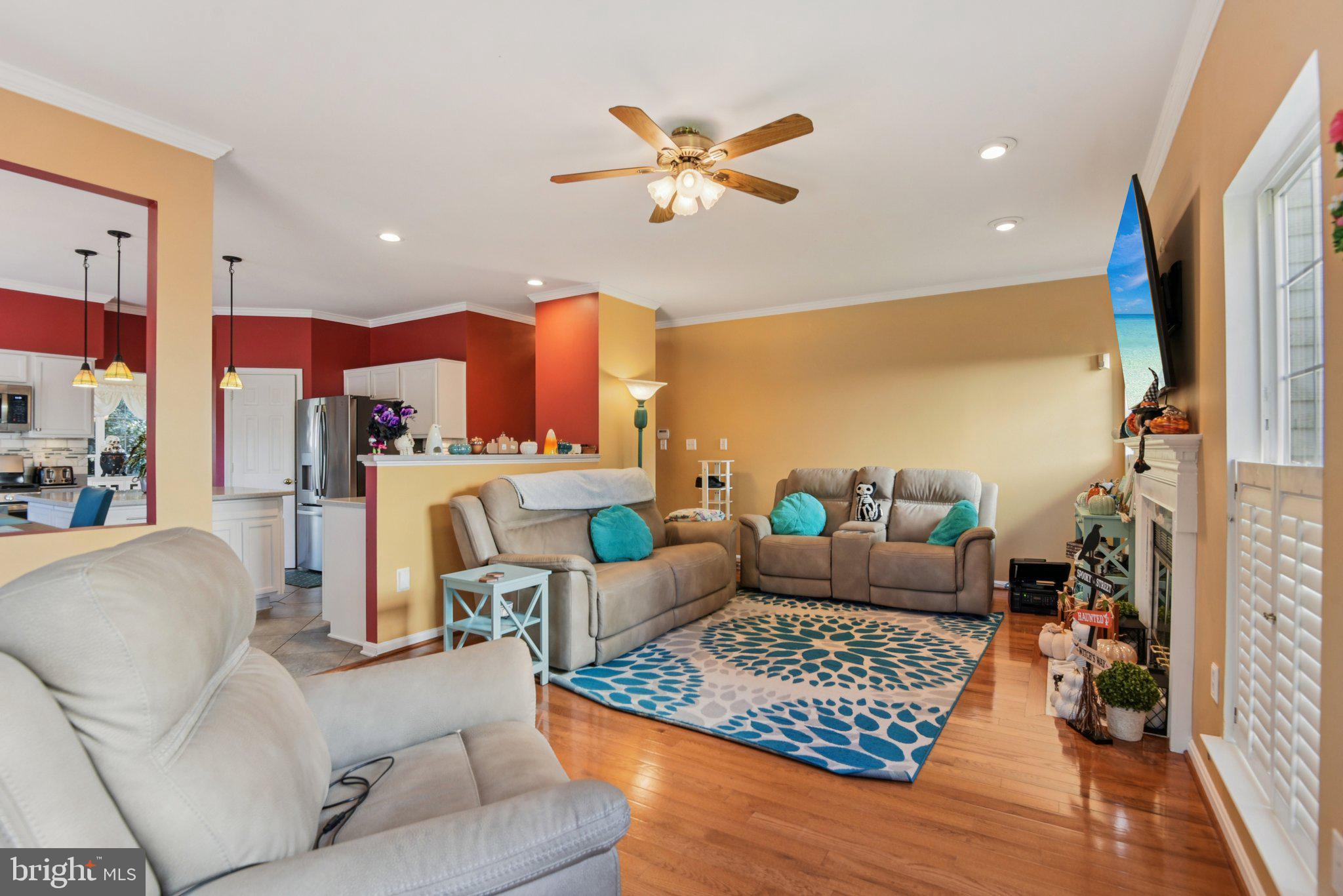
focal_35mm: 16
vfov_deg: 73.8
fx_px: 597
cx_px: 672
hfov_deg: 96.7
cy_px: 448
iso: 400
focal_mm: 16
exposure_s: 1/20
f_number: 8
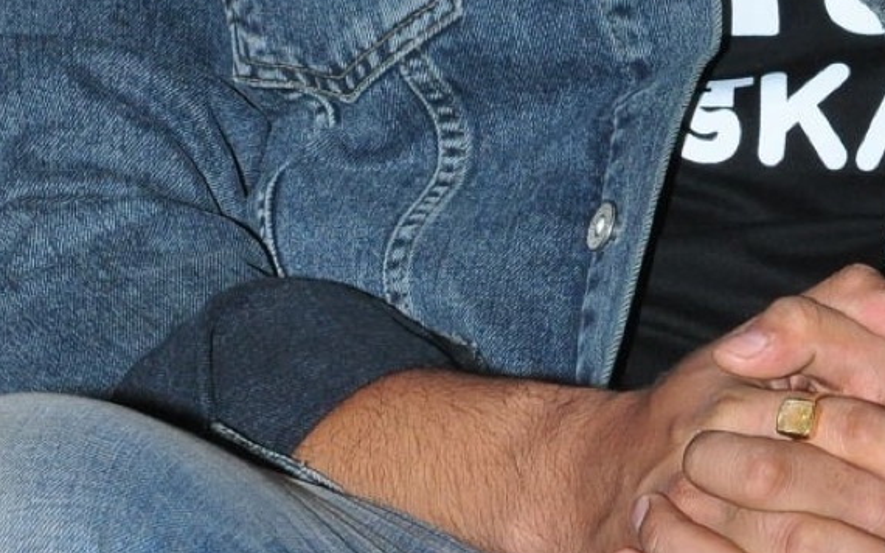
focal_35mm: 436
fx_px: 10514
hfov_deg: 4.8
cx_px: 829
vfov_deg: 3.0
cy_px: -84
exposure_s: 1/125
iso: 800
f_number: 14
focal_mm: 90
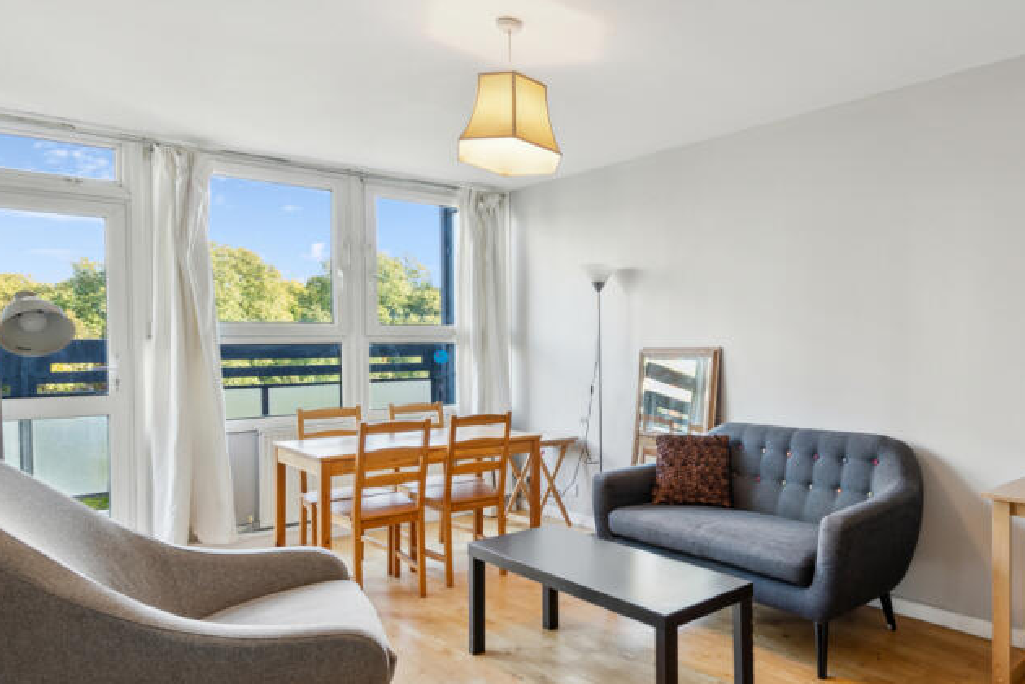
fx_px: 740
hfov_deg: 66.2
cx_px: 734
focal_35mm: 26
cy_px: 357
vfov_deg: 49.5
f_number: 11
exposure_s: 1/8
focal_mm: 16
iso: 400
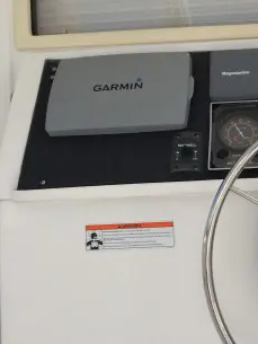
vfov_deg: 30.4
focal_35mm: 63
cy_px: 100
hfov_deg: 22.3
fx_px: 626
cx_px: 269
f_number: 2.2
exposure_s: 1/2053
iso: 40
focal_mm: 4.12
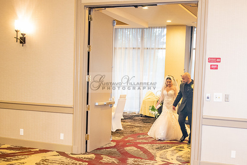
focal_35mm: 51
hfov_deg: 38.1
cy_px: 109
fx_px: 353
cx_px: 167
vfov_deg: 26.1
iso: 1600
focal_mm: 31
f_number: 2.8
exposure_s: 1/80
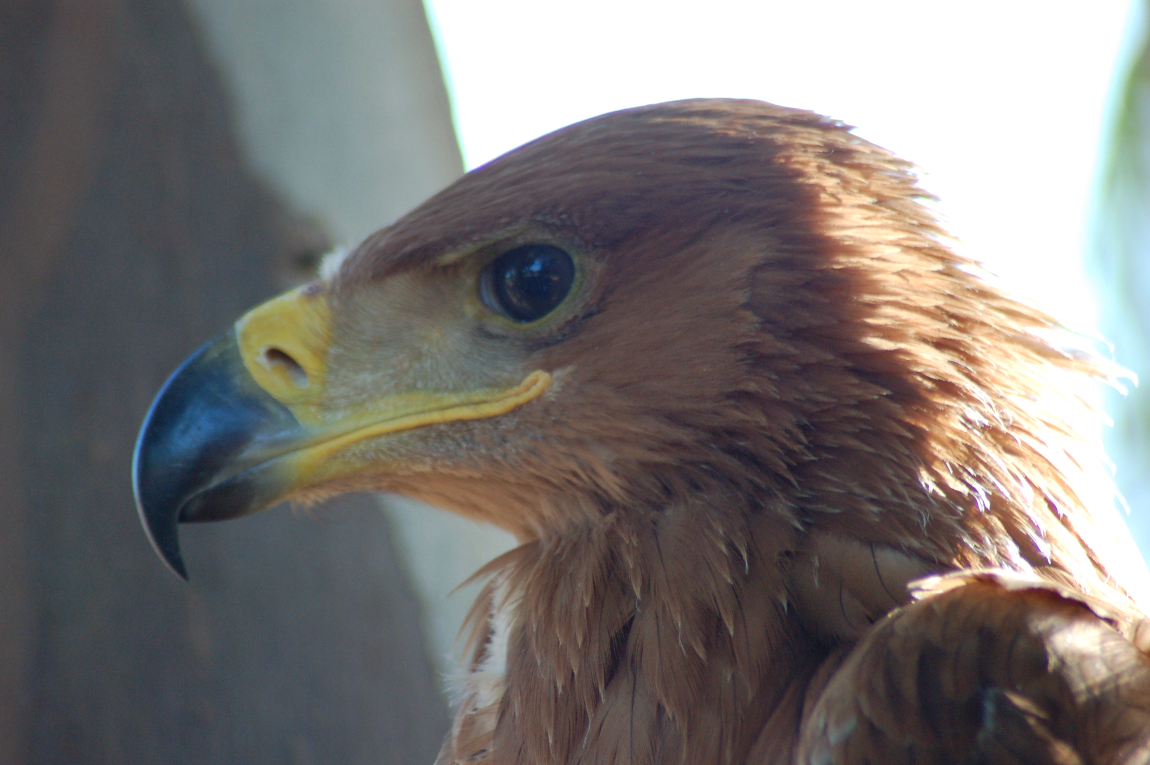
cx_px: 575
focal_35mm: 375
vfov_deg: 3.7
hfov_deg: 5.5
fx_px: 11968
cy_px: 382
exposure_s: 1/200
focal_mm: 250
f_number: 5.3
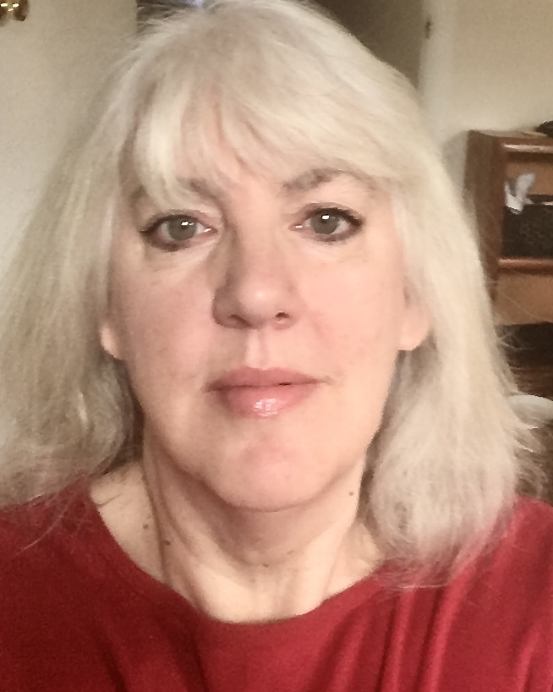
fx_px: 675
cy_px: 343
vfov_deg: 54.2
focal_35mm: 33
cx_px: 276
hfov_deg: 44.5
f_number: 2.4
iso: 80
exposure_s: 1/30
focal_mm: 2.15
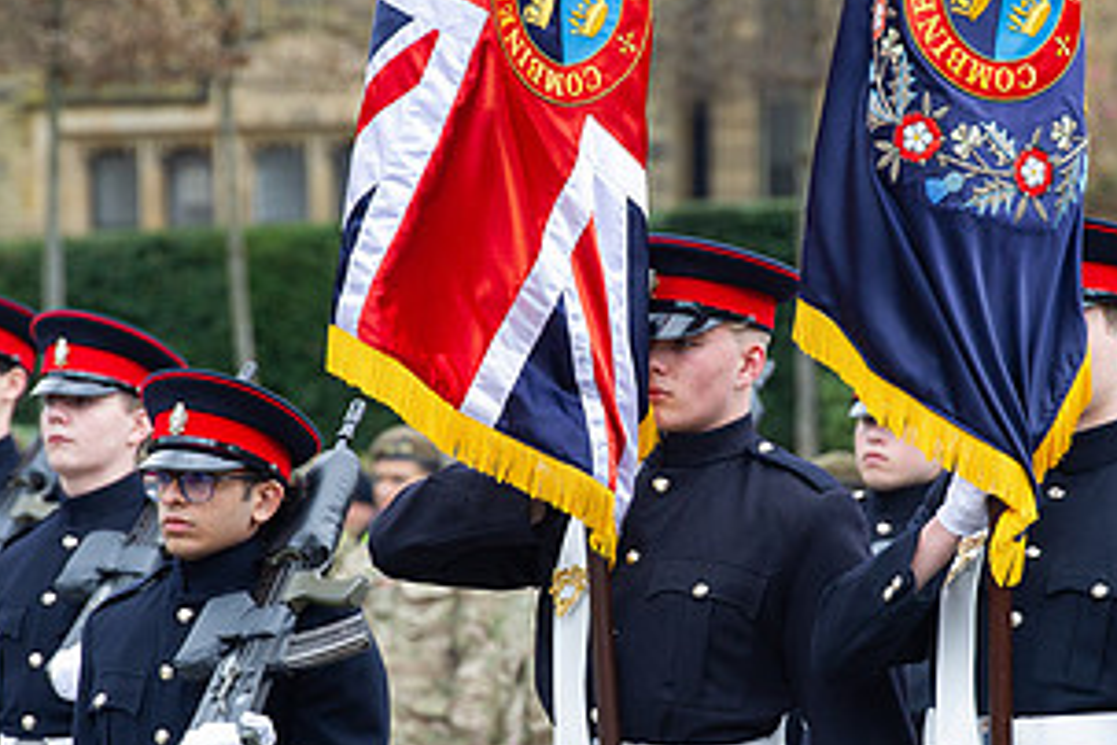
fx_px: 11883
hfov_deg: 5.4
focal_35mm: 383
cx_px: 700
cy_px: 594
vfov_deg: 3.6
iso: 720
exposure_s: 1/250
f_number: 6.3
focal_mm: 200
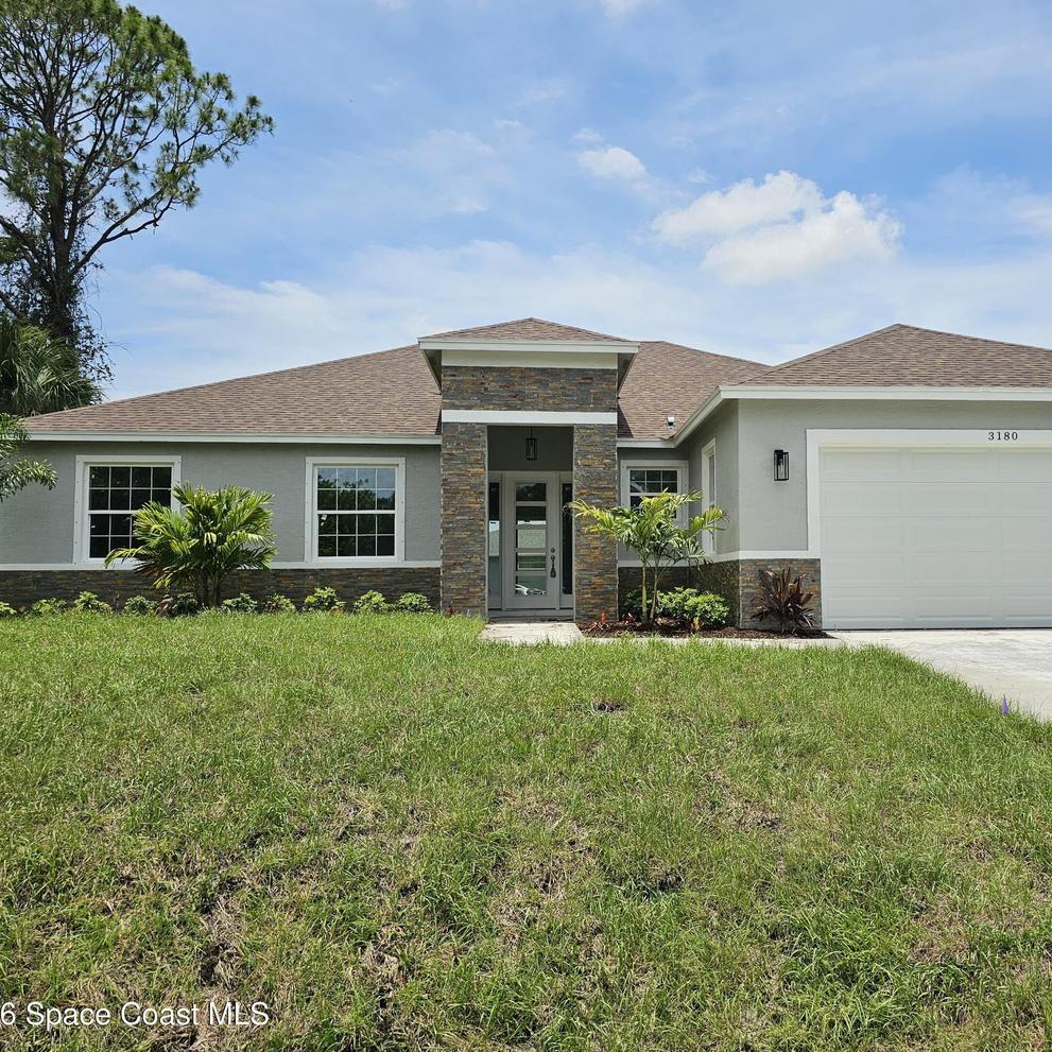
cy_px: 520
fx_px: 963
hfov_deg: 56.7
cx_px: 648
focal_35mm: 28
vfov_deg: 57.3
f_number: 1.7
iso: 16
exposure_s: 1/2000
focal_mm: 6.3
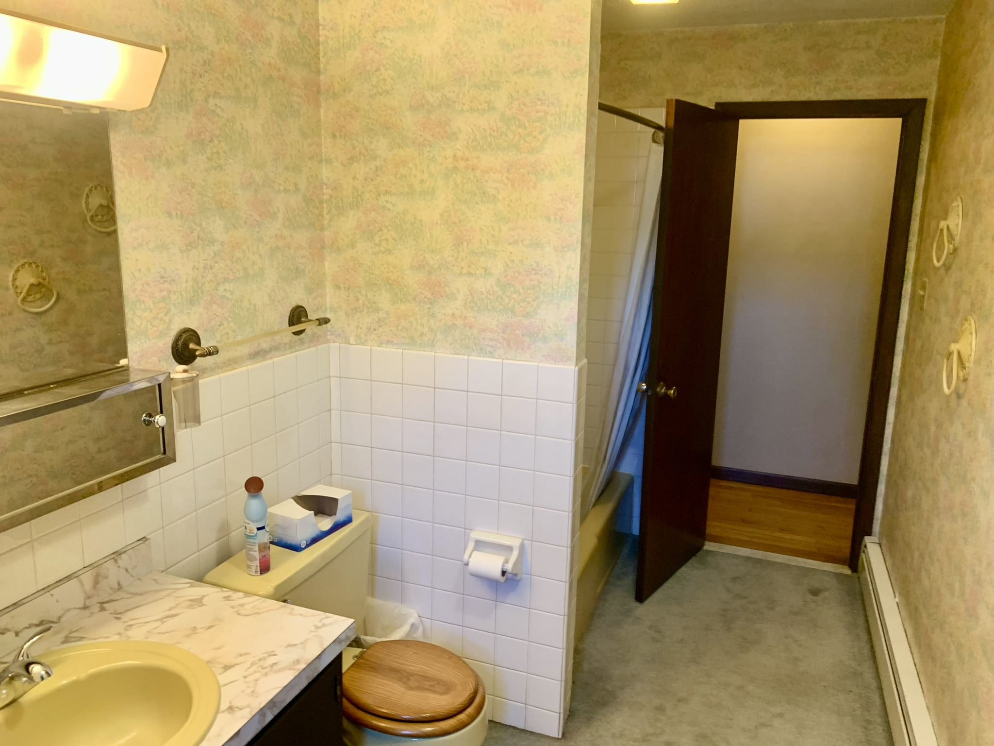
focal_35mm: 26
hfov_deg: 67.3
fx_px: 747
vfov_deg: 53.1
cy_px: 373
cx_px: 497
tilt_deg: -11.5
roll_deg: -1.2
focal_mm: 4.25
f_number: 1.8
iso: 125
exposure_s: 1/60
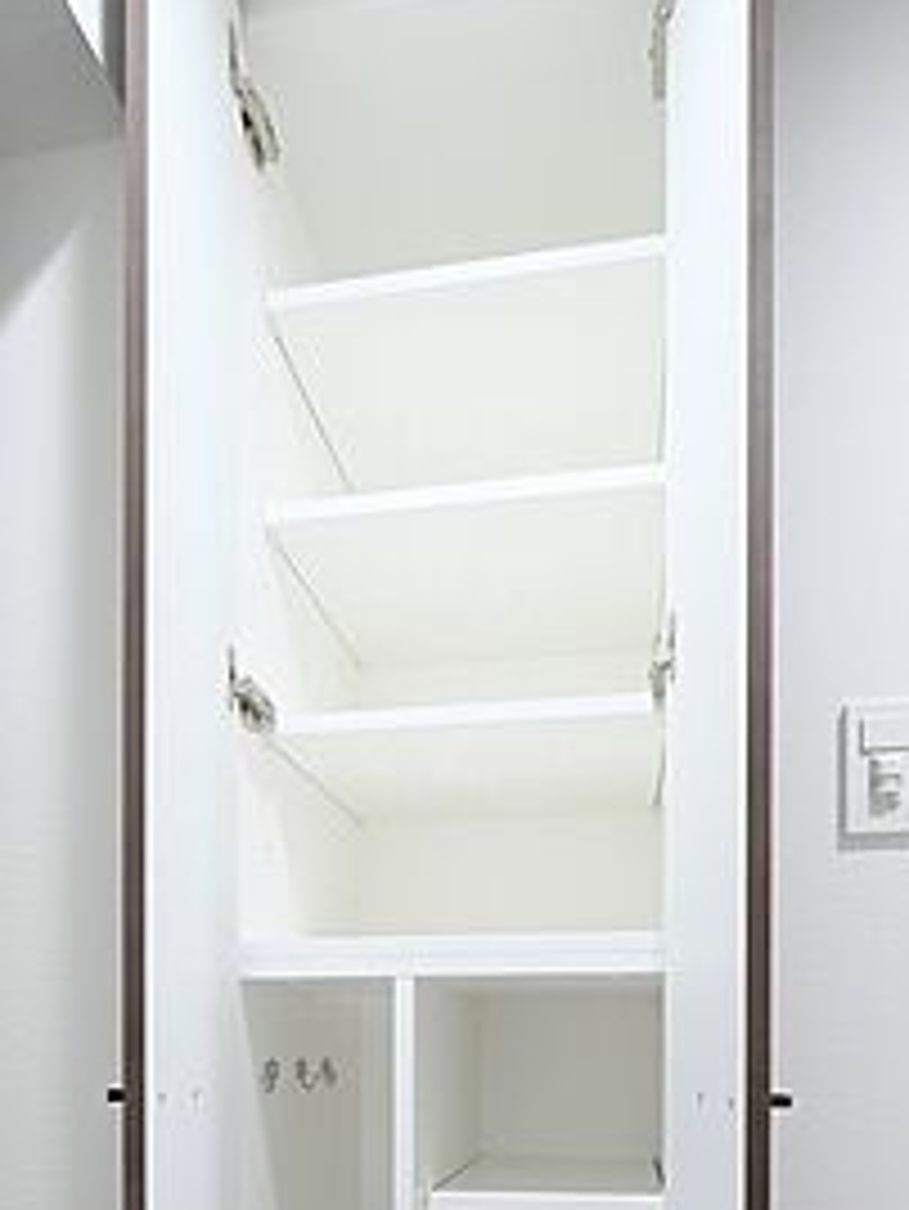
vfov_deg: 60.3
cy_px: 1057
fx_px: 875
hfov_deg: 54.9
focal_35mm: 25
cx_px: 450
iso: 1600
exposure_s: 1/60
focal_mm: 7
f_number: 4
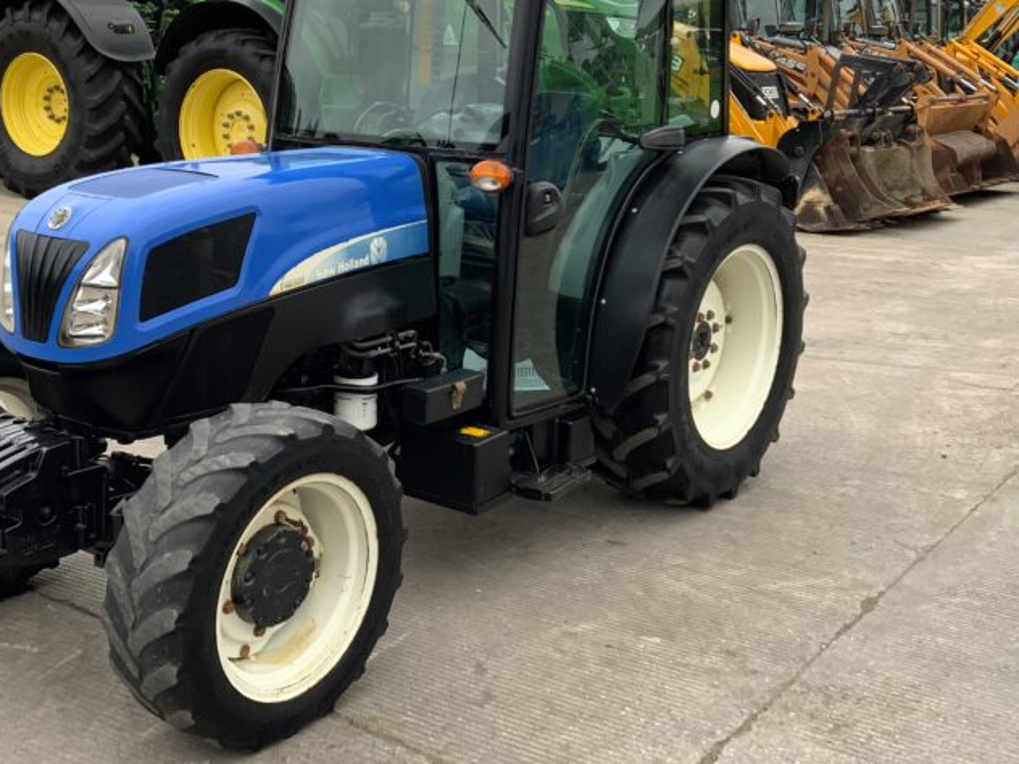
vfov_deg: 30.8
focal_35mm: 47
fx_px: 1384
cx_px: 389
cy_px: 308
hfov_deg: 40.2
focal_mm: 3
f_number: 1.8
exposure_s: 1/124
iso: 16
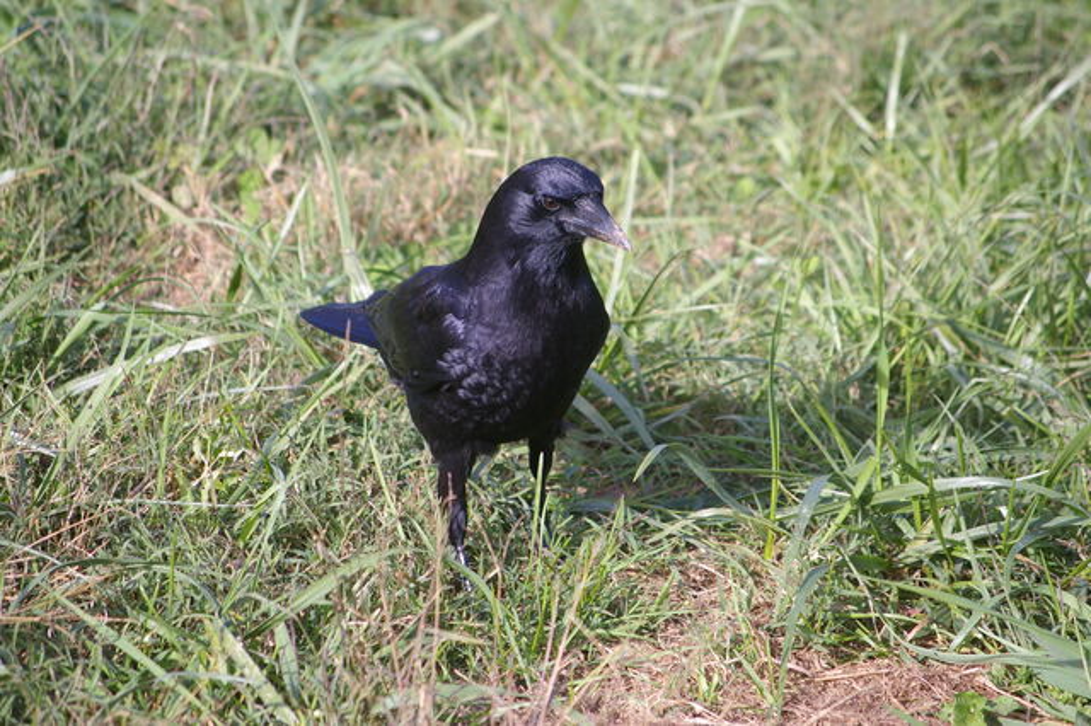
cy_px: 363
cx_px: 546
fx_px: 8178
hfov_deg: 7.6
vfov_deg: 5.1
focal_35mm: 270
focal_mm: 180
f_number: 6.7
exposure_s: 1/250
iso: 200
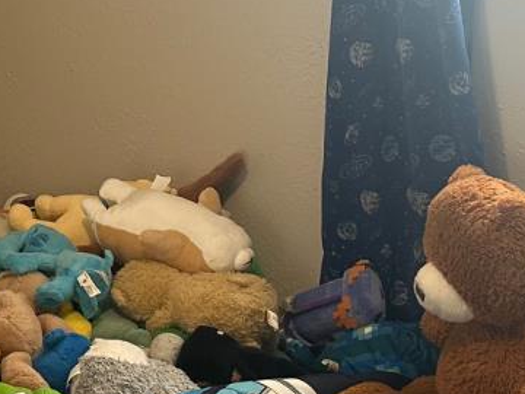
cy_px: 157
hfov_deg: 19.4
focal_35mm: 100
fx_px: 1517
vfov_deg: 14.8
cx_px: 73
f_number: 1.78
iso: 160
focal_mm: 6.86
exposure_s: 1/120
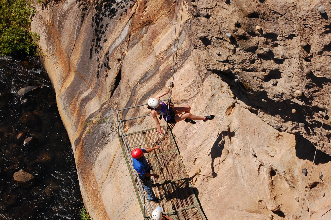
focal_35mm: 82
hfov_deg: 24.6
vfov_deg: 16.5
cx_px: 166
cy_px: 110
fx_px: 758
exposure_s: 1/800
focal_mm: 55
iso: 800
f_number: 14
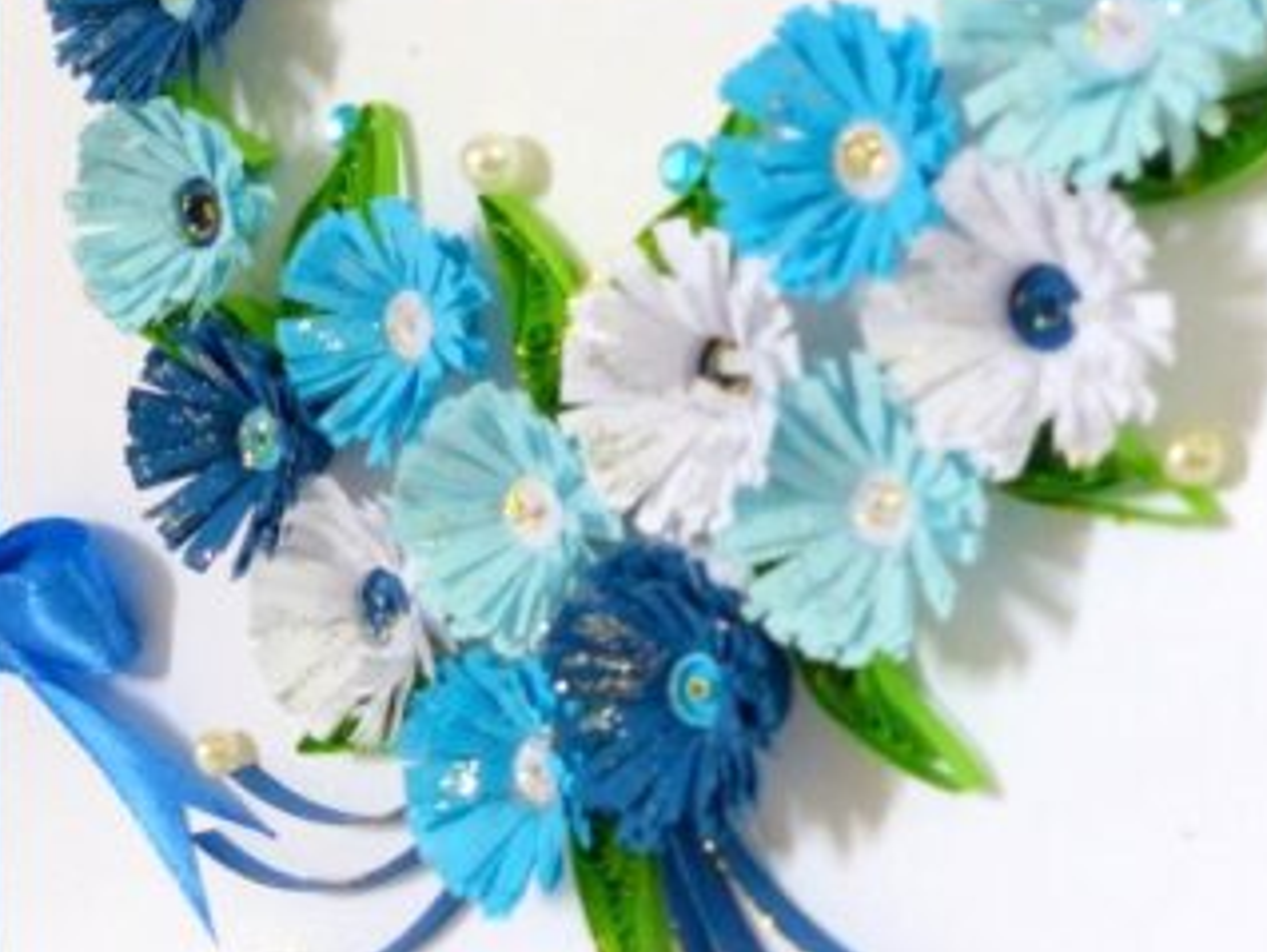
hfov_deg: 29.3
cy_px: 199
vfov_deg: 22.0
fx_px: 2418
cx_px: 546
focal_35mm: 66
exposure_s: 1/60
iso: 320
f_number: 2.8
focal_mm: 6.3
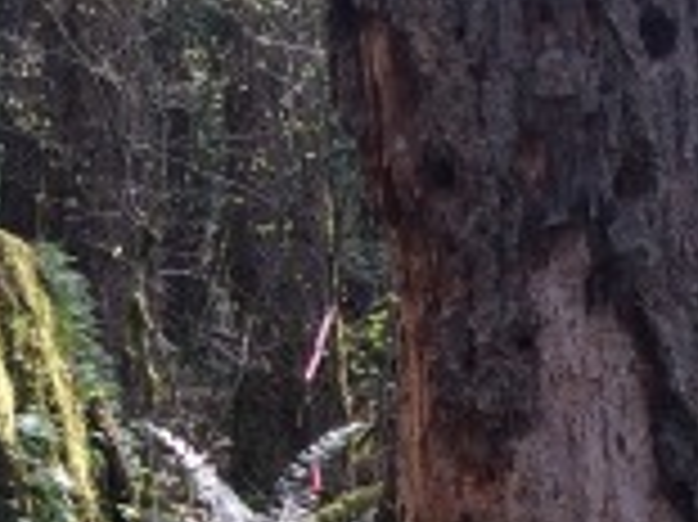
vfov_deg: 12.1
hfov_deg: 15.9
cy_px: 567
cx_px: -86
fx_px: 2418
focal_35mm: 120
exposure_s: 1/130
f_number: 2.2
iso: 32
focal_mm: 4.15
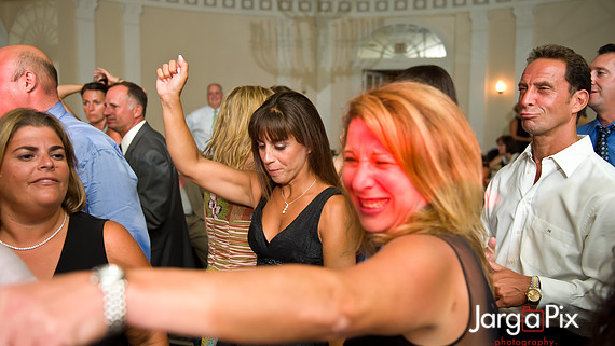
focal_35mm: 33
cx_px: 303
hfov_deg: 59.5
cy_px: 154
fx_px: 538
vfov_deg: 35.6
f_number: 3.2
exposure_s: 1/125
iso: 1600
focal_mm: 31
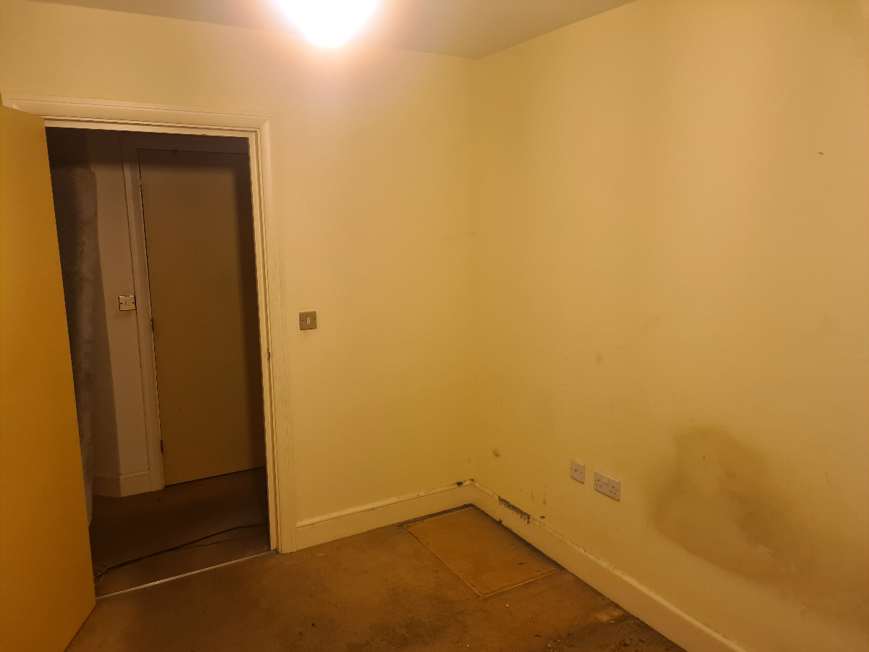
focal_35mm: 26
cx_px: 434
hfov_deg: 67.3
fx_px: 653
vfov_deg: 53.1
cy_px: 326
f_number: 1.8
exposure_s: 1/50
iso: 100
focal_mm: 5.4
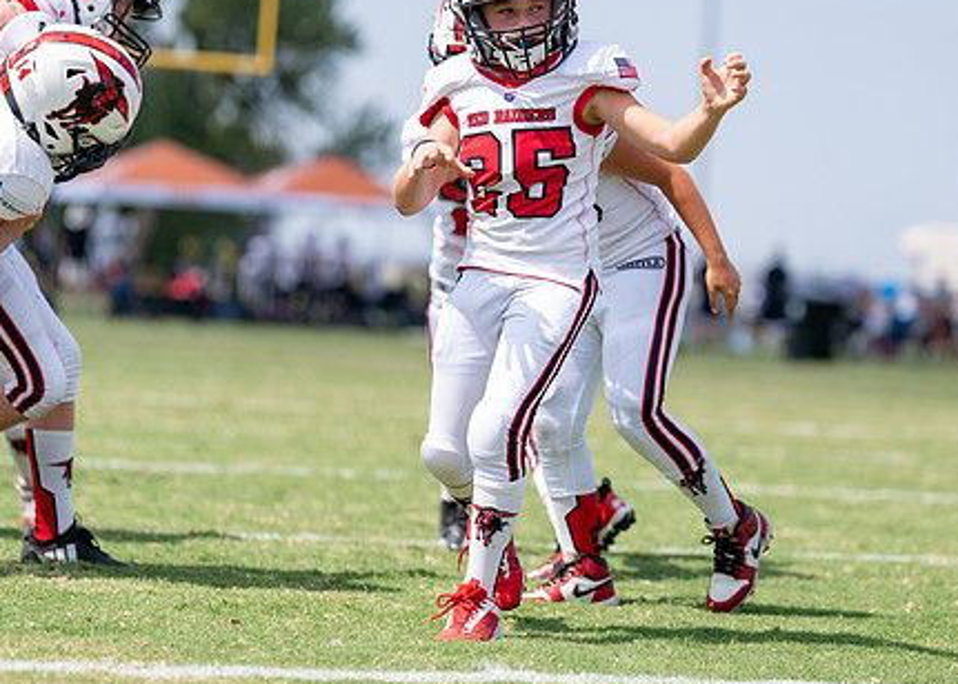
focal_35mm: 202
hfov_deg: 10.0
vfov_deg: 7.1
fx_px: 5497
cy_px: 253
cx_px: 533
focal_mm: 142
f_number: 2.8
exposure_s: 1/2500
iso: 200
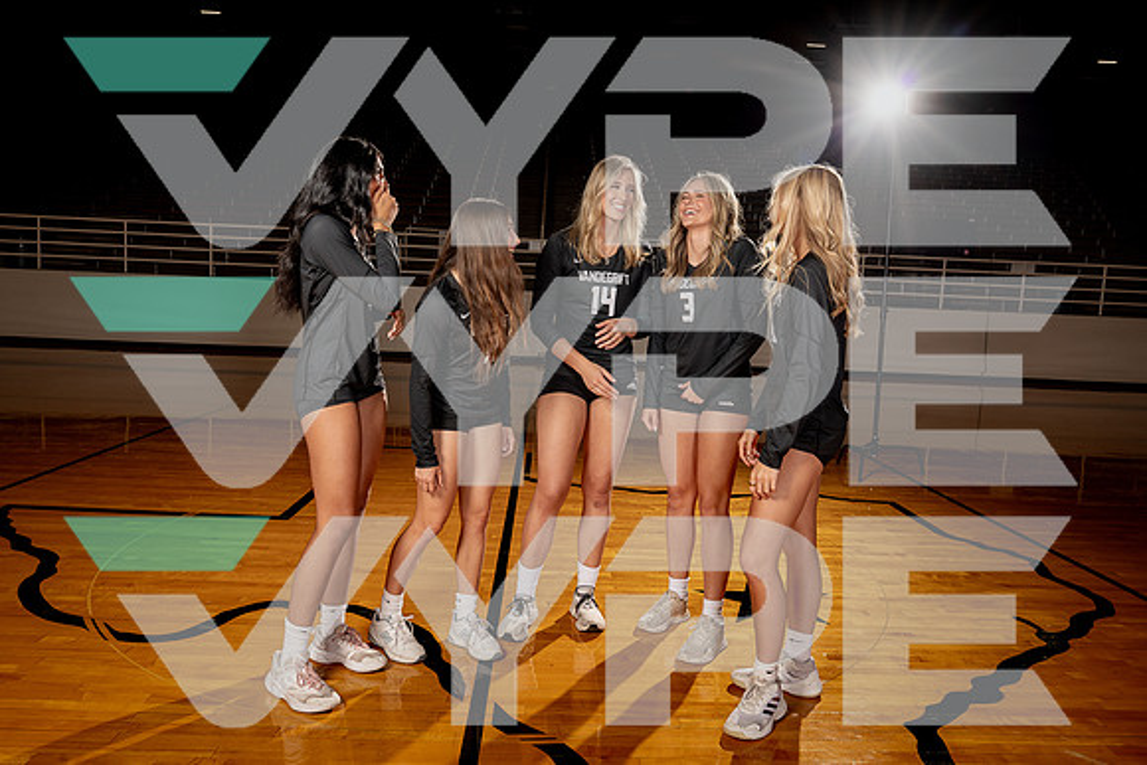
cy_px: 382
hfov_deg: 67.4
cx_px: 574
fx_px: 860
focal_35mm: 27
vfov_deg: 48.0
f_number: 8
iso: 100
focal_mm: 27
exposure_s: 1/250
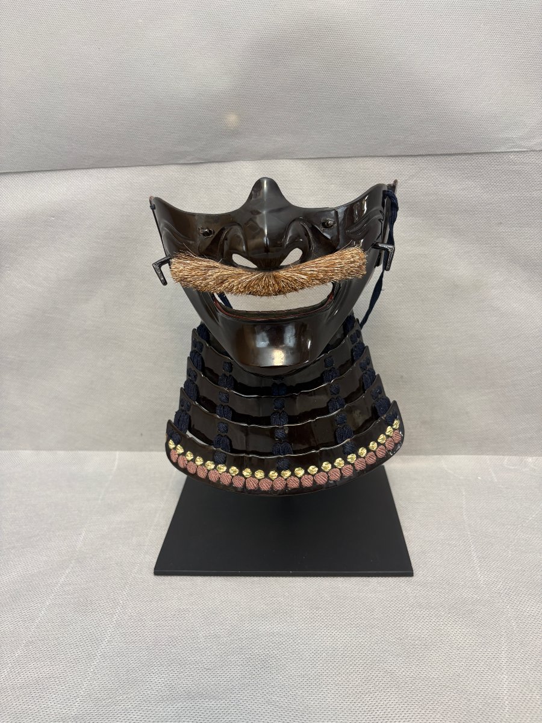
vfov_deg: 67.3
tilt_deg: -20.8
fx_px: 543
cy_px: 362
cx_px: 271
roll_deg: +2.3
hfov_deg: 53.1
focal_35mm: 26
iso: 80
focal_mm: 5.96
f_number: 1.6
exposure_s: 1/50
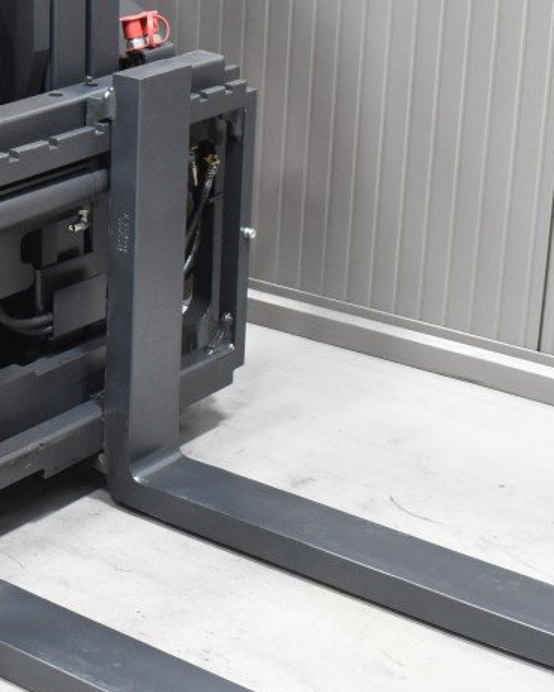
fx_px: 1803
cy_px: 242
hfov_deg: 16.9
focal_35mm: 88
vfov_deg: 21.7
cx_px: -54
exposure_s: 1/15
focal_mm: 24
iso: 1600
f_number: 5
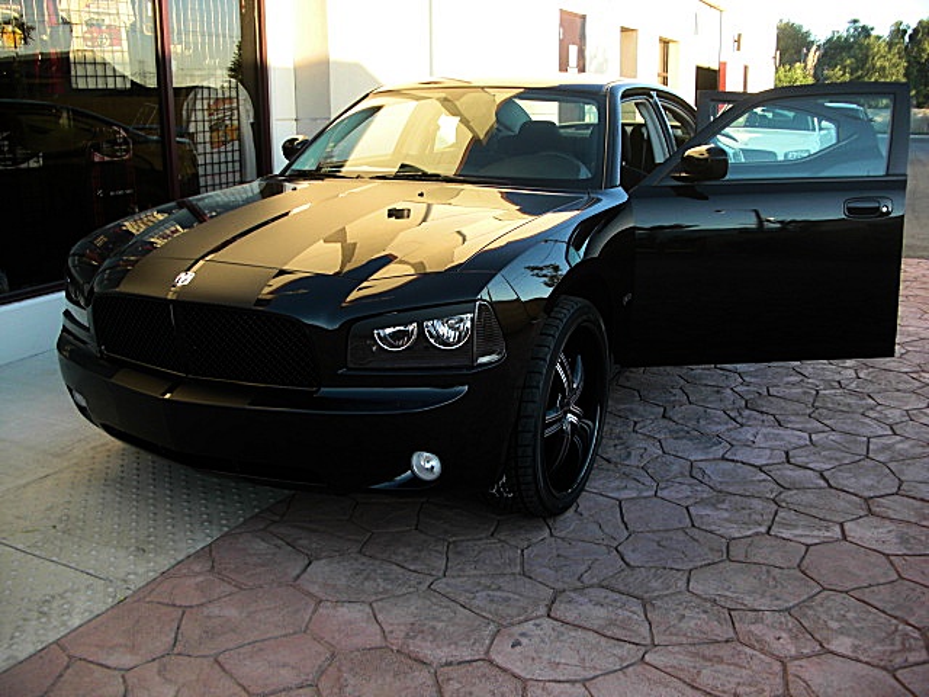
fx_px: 966
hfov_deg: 51.4
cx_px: 464
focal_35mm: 36
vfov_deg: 39.7
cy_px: 348
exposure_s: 1/100
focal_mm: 6.3
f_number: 2.8
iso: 50
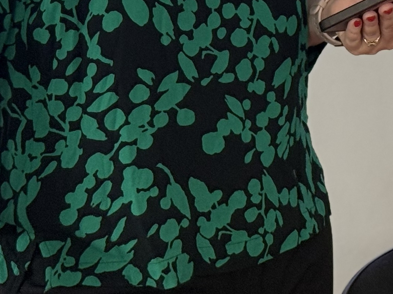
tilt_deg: -2.2
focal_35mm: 180
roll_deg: +0.8
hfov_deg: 10.8
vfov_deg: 8.1
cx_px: 476
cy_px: -147
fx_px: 2043
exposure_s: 1/60
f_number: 1.78
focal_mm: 6.76
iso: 125
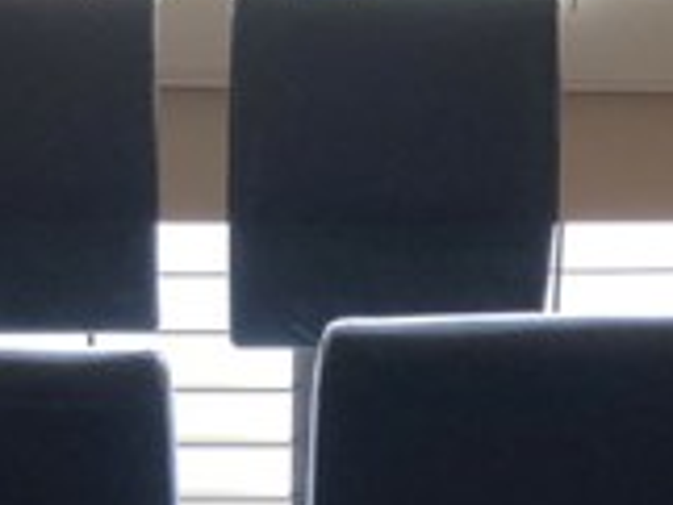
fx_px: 2160
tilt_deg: -20.1
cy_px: 476
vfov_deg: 13.2
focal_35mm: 111
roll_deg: +0.1
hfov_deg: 17.7
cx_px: 247
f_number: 1.8
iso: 25
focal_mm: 3.99
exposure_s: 1/30
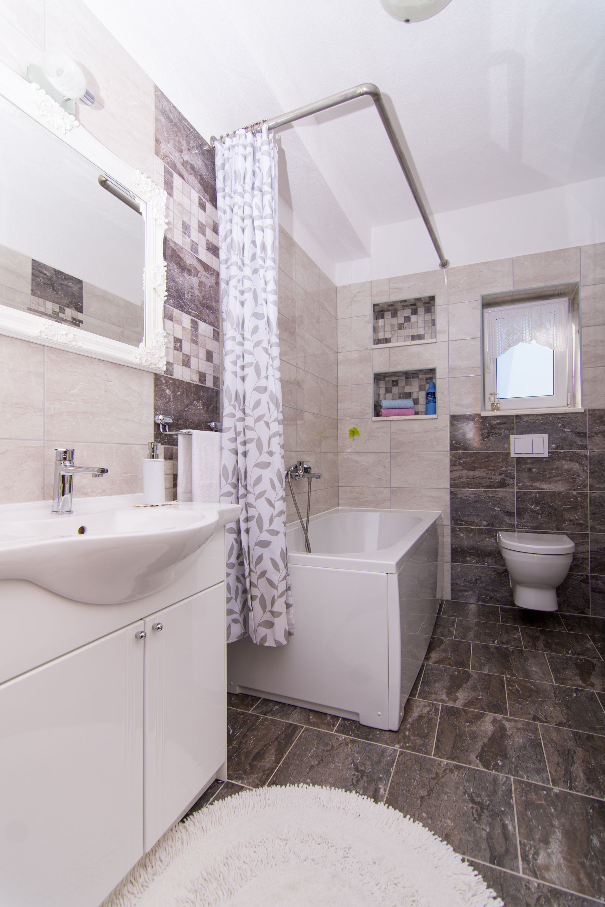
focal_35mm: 16
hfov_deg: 72.1
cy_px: 454
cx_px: 302
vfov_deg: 95.0
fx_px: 416
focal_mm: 11
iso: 100
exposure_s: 1/250
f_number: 4
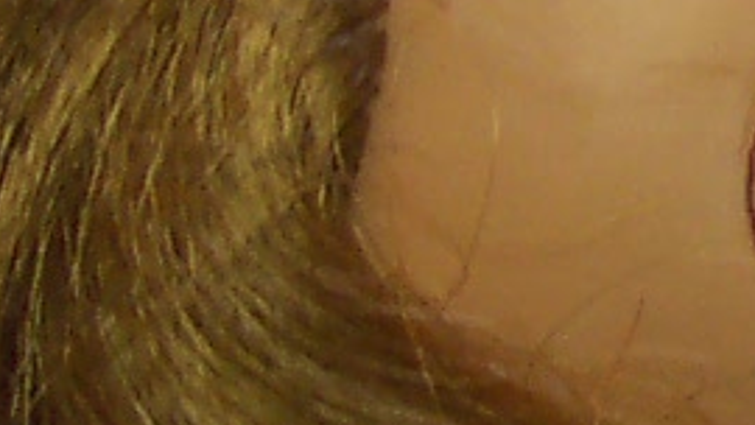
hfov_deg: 7.7
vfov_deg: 4.9
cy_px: 78
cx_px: 2192
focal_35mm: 247
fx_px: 4946
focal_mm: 5.6
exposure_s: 1/60
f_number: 2.8
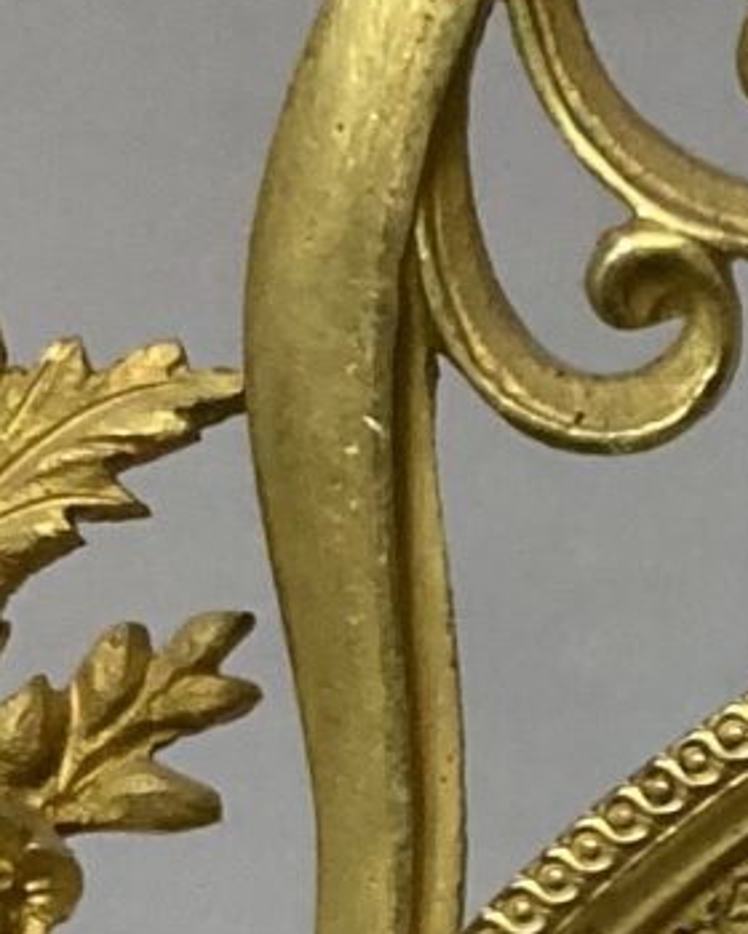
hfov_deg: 7.4
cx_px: 1622
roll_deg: -0.2
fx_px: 5534
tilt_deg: +1.3
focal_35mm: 200
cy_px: 1073
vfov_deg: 9.5
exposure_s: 1/50
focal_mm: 3.99
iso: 160
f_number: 1.8
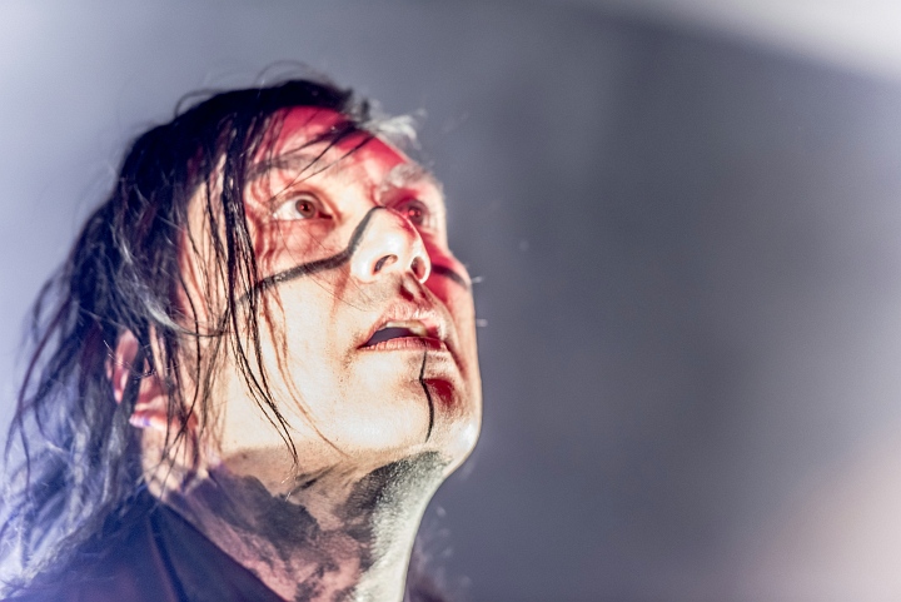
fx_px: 4758
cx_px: 450
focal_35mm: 190
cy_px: 301
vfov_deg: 7.2
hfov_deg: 10.8
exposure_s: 1/100
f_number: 2.8
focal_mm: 190
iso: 1600
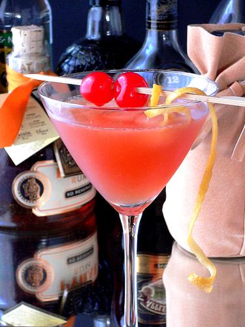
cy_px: 164
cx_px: 122
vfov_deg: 20.2
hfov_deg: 15.2
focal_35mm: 97
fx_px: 915
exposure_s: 1/8
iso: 200
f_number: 4.9
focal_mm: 16.1
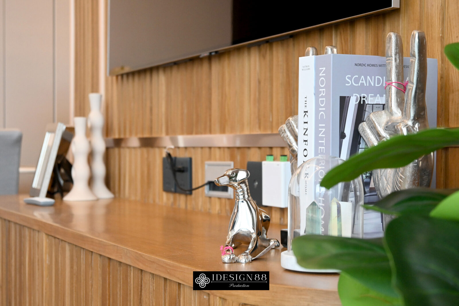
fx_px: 880
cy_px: 153
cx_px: 230
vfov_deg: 19.7
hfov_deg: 29.2
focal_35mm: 69
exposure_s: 1/125
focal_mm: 46
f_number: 6
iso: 1600
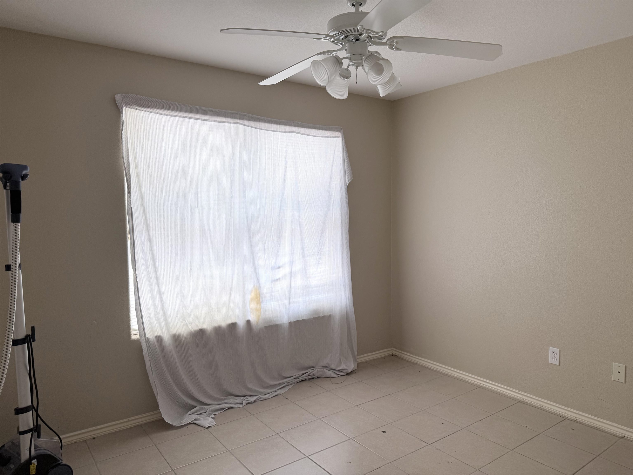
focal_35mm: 24
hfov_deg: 71.6
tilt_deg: -3.5
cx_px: 316
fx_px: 439
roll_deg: +0.2
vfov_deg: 56.8
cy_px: 238
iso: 80
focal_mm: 6.76
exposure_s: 1/121
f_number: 1.78
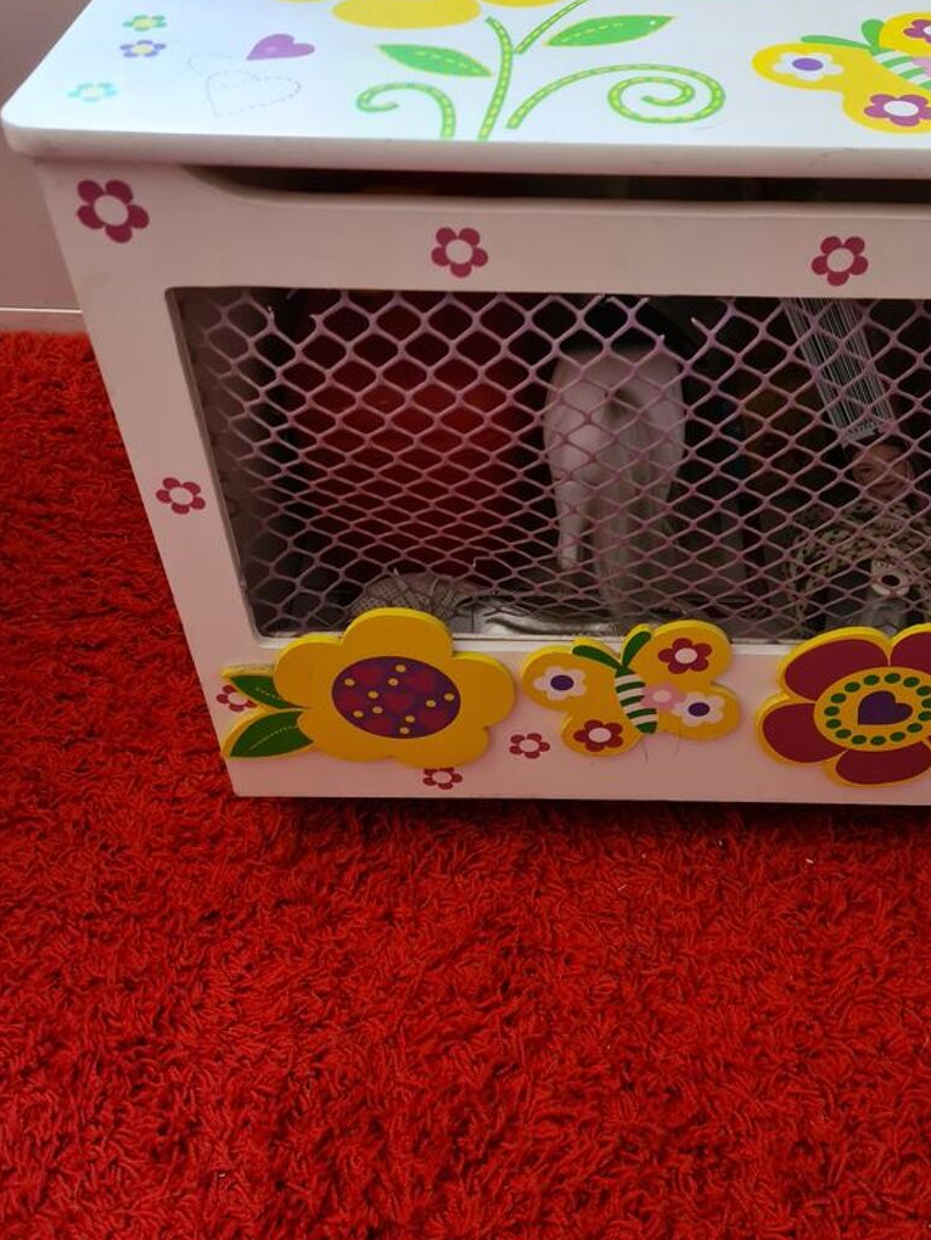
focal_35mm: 34
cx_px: 605
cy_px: 551
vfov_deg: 53.8
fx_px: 1218
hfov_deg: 41.4
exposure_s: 1/50
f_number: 1.8
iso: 640
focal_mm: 5.4
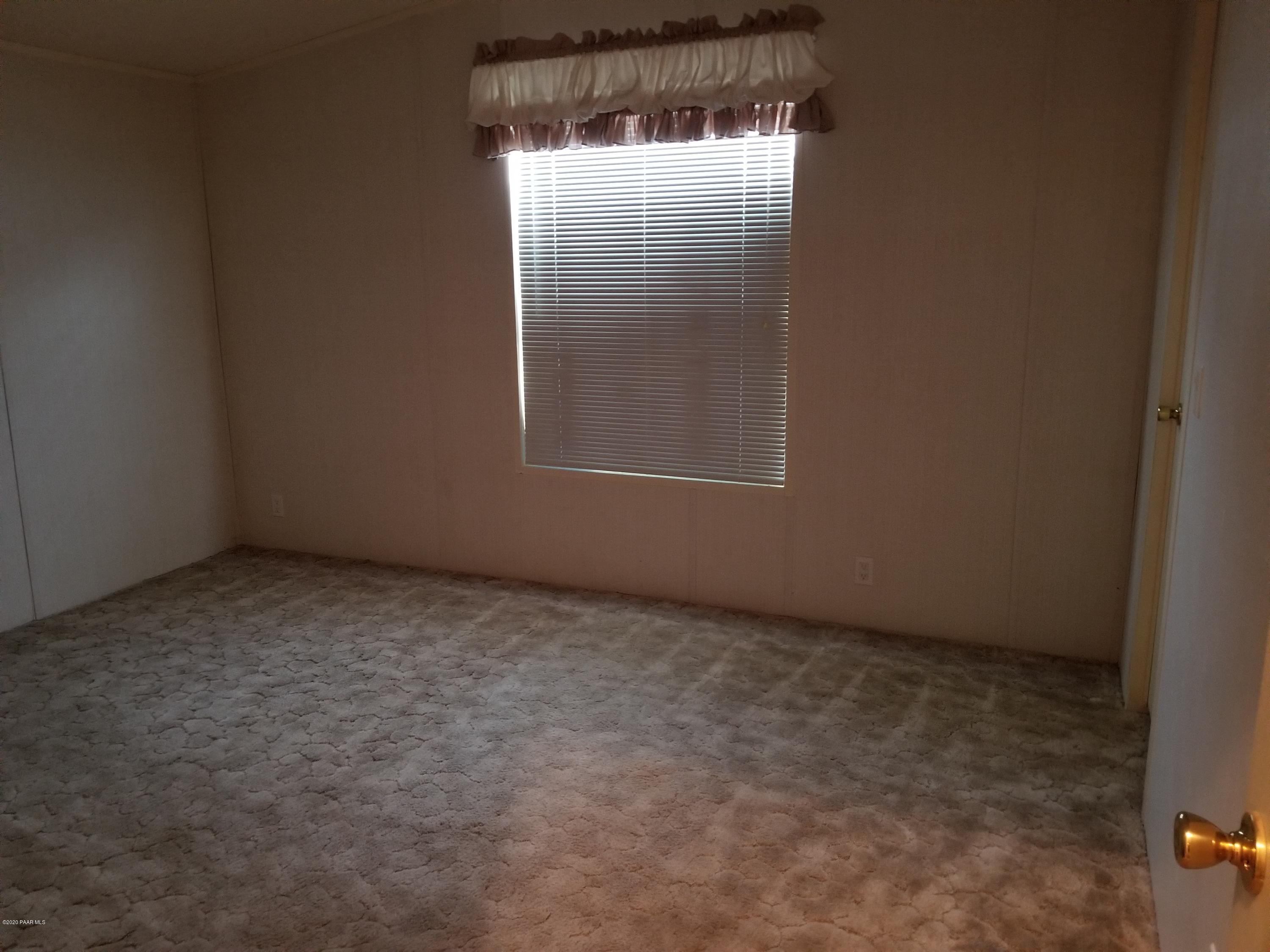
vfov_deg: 53.1
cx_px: 635
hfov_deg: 67.3
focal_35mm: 26
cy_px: 476
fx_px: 954
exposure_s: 1/10
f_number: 1.7
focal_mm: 4.25
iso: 320
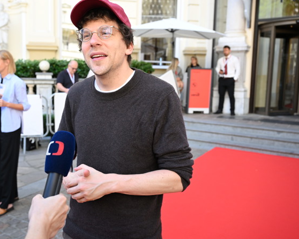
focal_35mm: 37
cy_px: 116
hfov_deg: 49.3
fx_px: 324
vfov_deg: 40.5
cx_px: 118
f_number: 4.5
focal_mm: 31.5
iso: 1250
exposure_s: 1/800
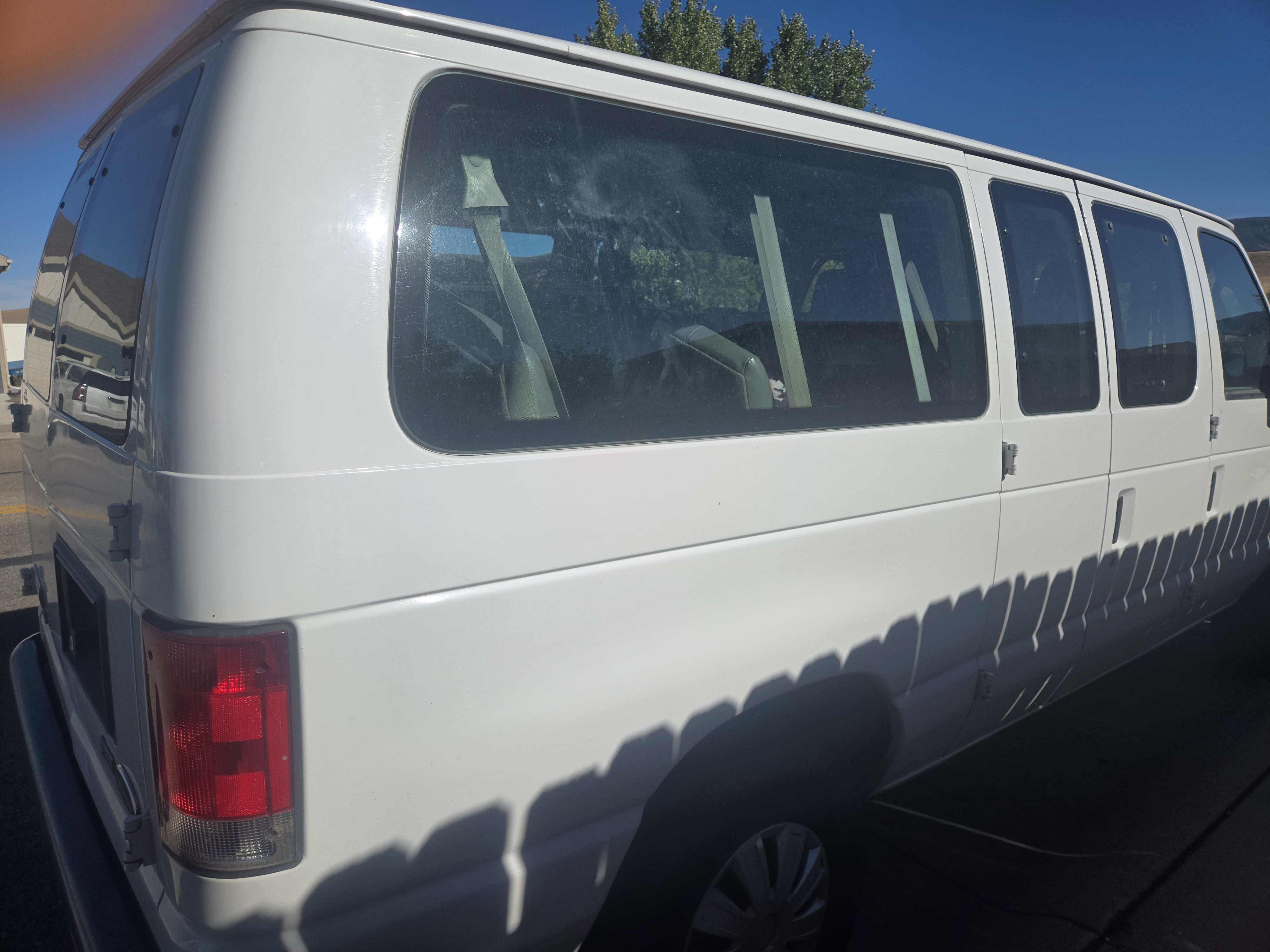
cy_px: 476
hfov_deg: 73.9
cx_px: 635
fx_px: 844
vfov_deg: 58.9
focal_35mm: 23
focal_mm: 5.4
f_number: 1.8
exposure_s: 1/3354
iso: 25
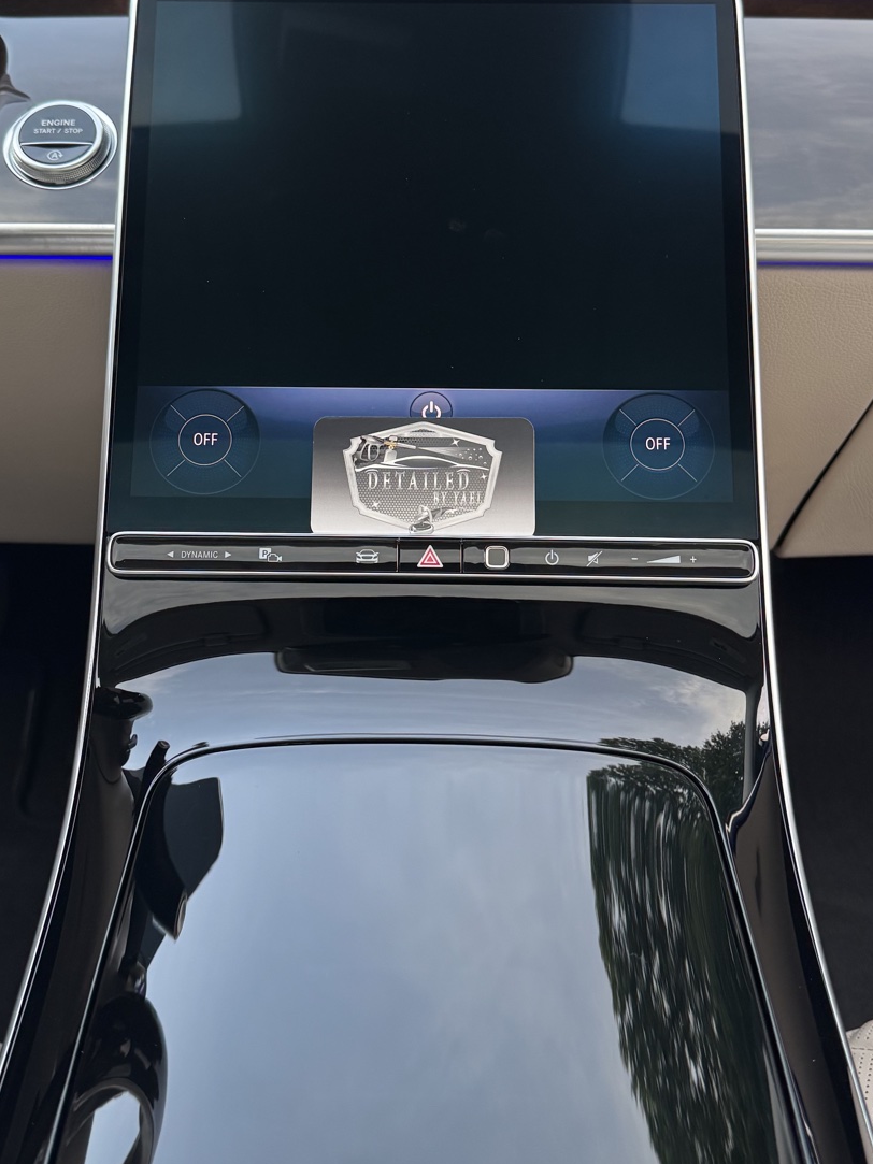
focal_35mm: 39
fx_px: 1312
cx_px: 399
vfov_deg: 47.7
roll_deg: +0.2
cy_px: 500
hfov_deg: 36.8
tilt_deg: -31.8
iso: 200
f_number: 1.78
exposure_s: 1/99
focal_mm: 6.76
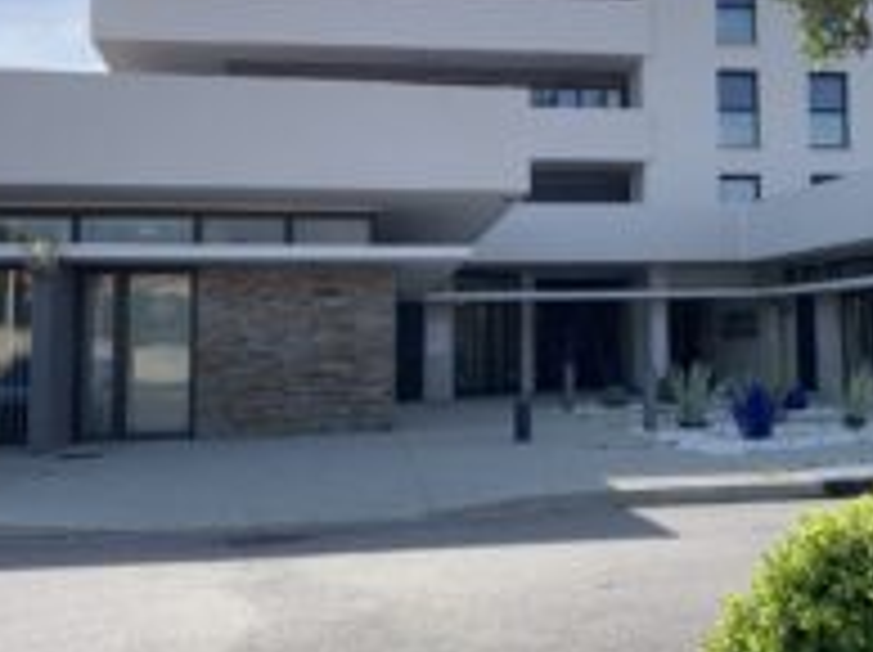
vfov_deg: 30.7
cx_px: 675
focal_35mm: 47
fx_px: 1184
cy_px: 250
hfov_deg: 39.2
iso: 25
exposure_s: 1/1332
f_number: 1.8
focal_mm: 4.25
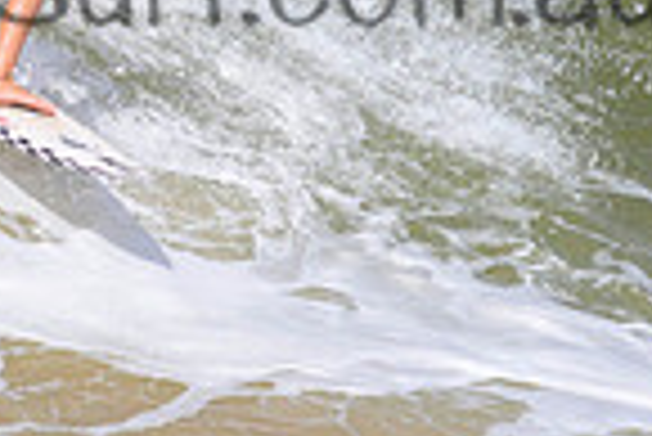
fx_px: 57849
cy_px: -79
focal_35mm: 3191
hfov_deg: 0.6
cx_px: 189
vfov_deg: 0.4
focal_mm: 800
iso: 560
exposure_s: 1/2000
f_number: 11
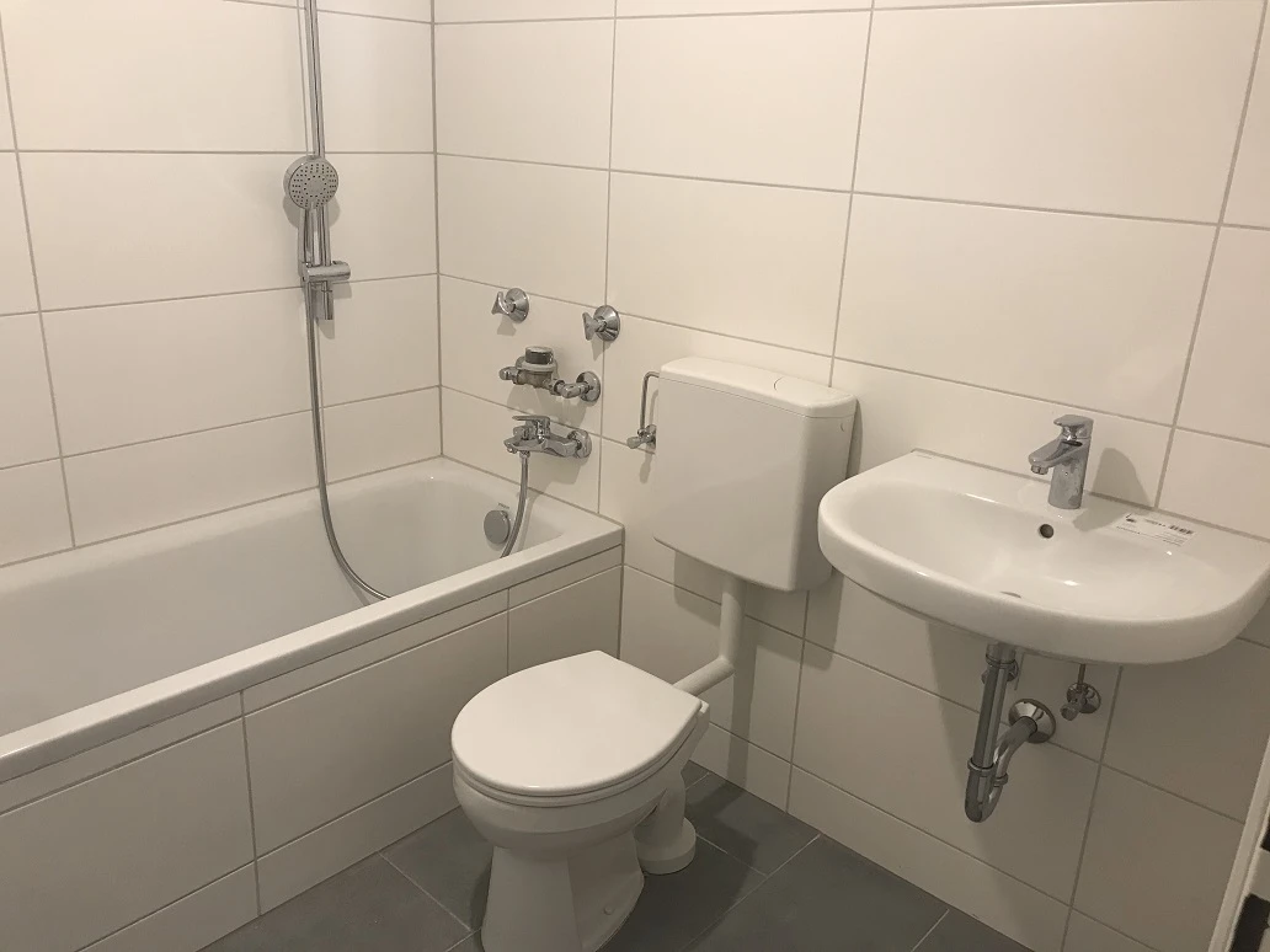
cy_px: 476
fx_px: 1027
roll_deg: -2.6
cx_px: 635
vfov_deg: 49.7
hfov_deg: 63.4
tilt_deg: -18.8
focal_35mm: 28
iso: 32
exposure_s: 1/20
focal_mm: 3.99
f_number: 1.8
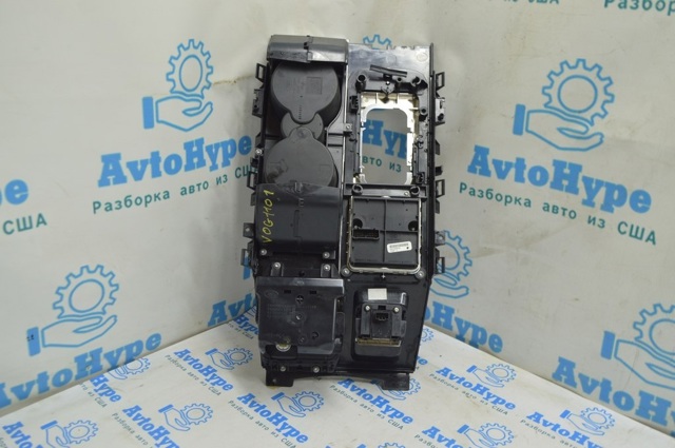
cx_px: 338
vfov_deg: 36.8
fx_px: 674
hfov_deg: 53.2
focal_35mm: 36
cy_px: 224
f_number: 5.6
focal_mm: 24
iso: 400
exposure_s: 1/20
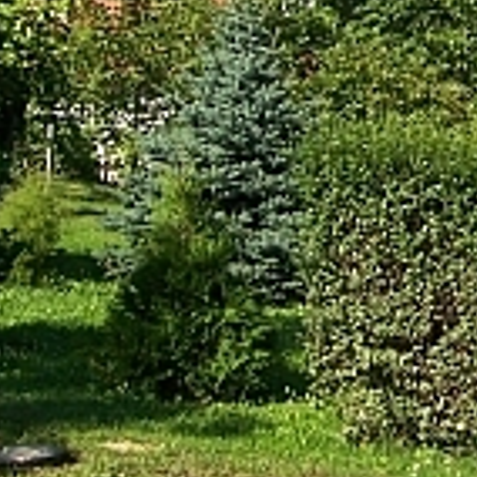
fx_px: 1481
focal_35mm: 95
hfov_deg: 17.5
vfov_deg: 18.0
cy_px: 35
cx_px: 558
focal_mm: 5.6
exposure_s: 1/350
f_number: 5.6
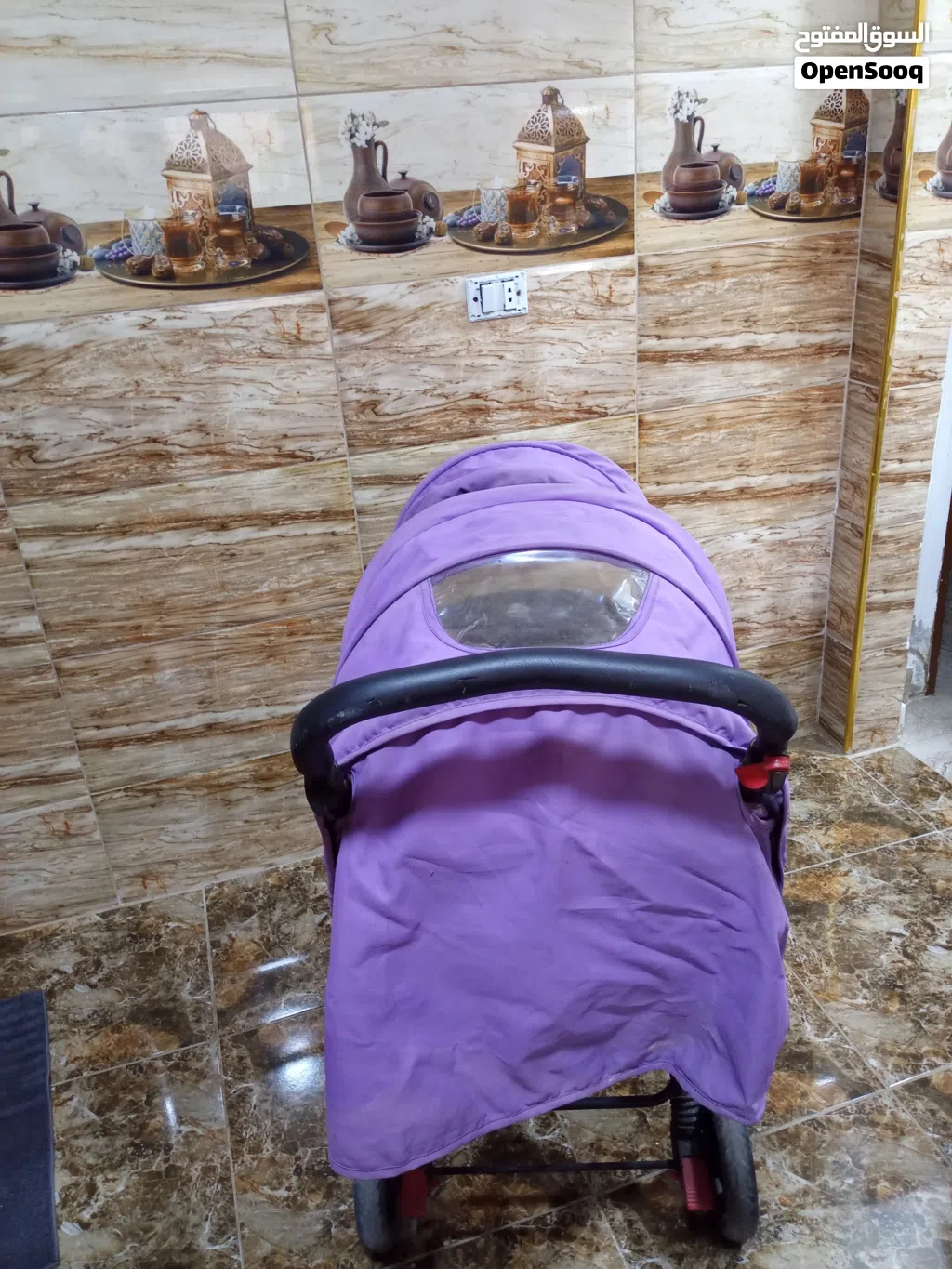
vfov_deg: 73.9
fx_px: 843
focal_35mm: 23
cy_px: 634
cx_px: 476
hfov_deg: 58.9
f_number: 1.8
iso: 698
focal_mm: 3.64
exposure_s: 1/33.3
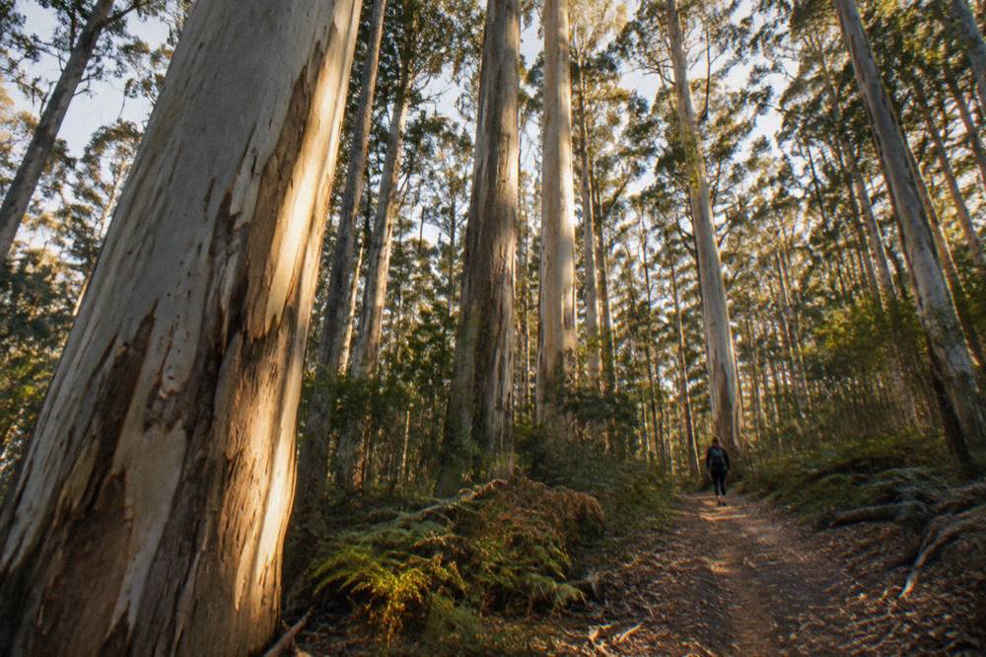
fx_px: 958
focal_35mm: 35
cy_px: 328
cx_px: 493
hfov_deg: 54.5
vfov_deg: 37.8
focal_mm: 35
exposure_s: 1/100
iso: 320
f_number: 10
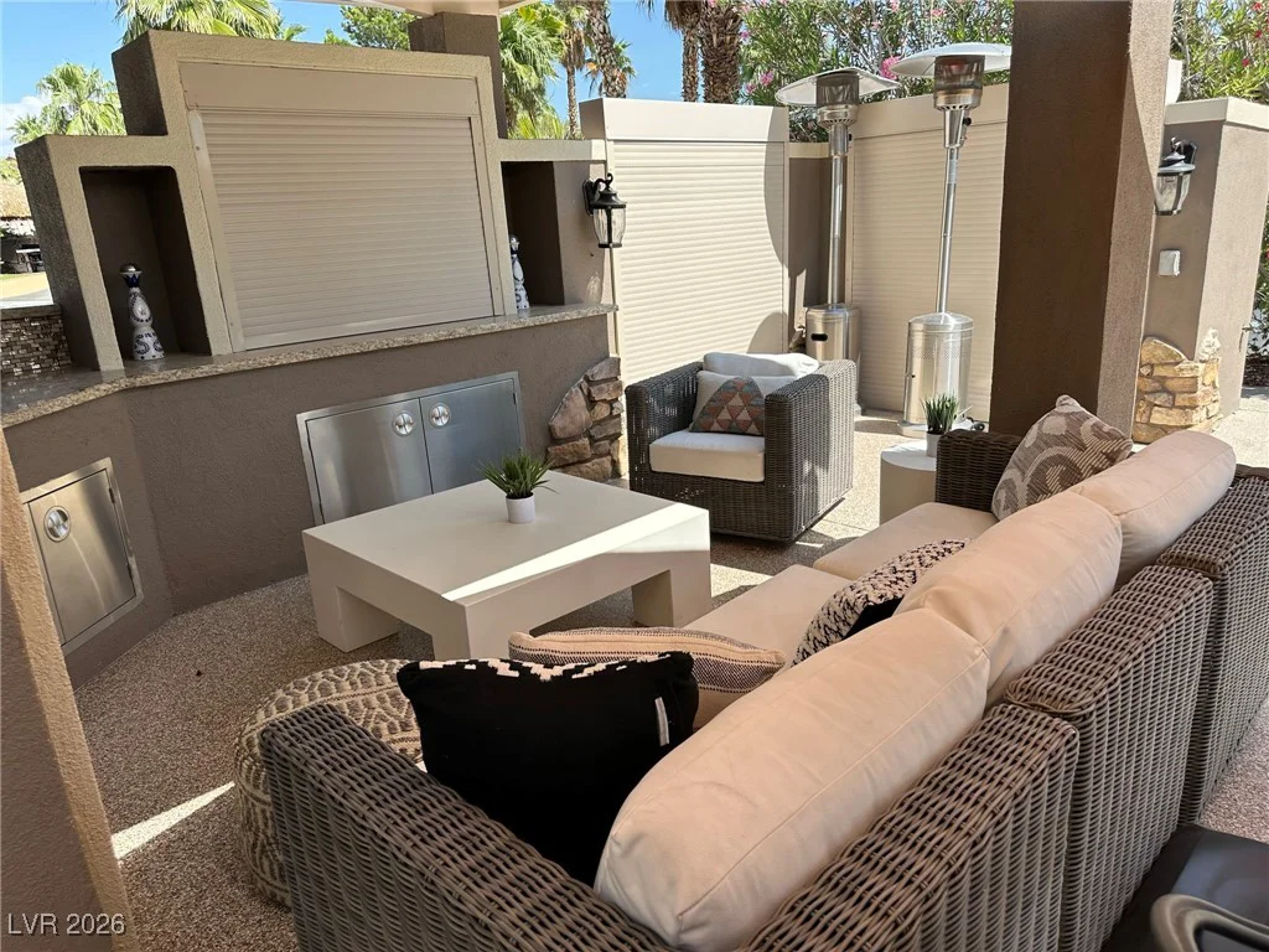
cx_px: 634
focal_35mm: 24
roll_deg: +3.1
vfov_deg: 56.8
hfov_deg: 71.6
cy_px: 476
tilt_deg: -16.7
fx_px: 880
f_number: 1.78
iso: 80
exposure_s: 1/1949
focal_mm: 6.86
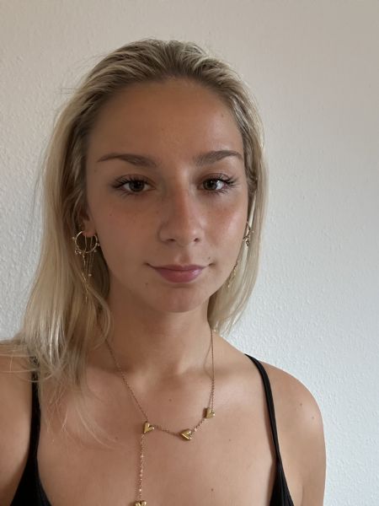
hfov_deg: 46.8
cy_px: 253
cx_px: 190
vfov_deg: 60.0
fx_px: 438
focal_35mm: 30
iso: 160
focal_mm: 2.69
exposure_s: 1/60
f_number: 1.9
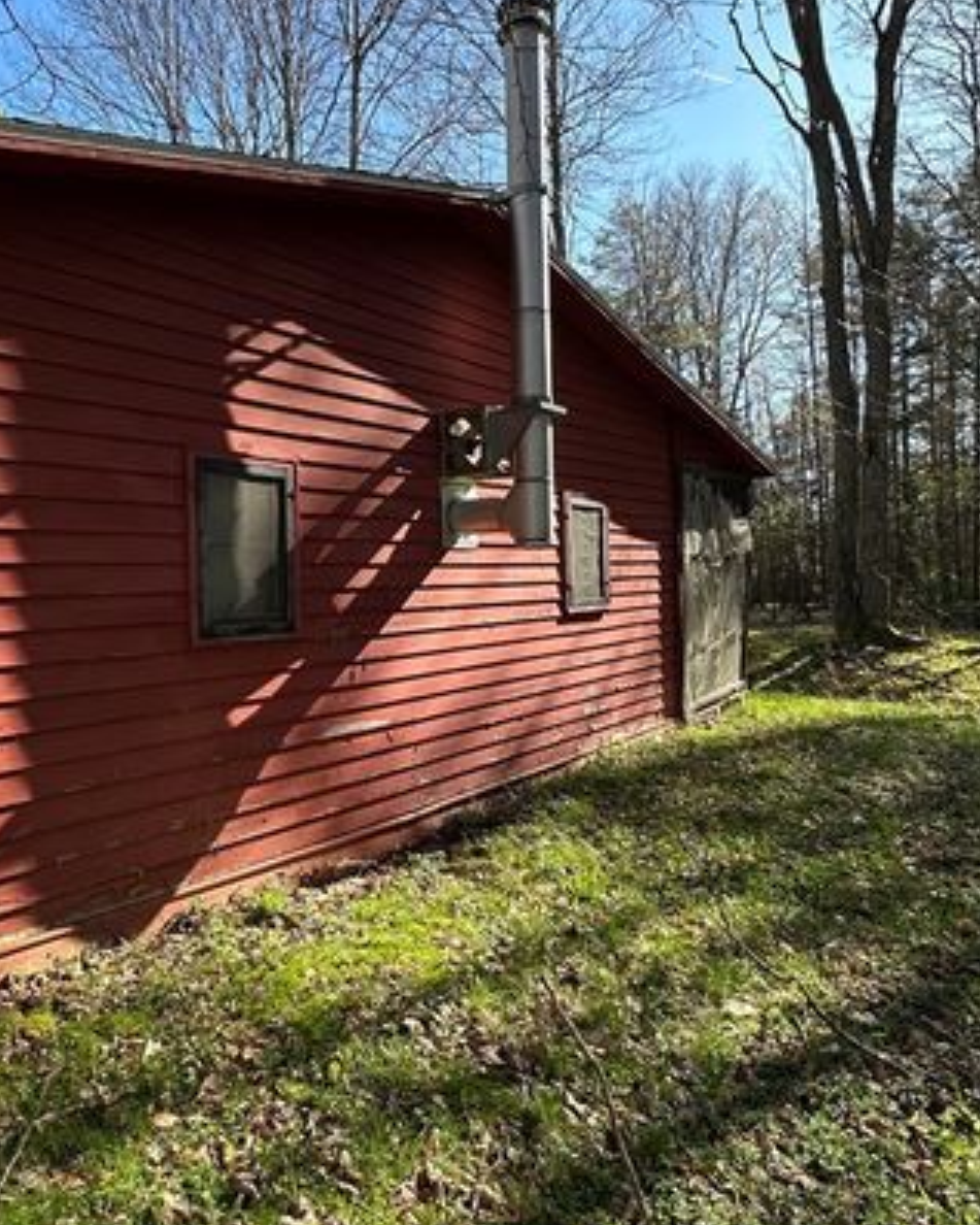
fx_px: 834
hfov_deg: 59.8
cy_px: 571
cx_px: 343
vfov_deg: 72.5
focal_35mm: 23
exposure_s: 1/259
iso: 40
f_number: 2.2
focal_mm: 2.22
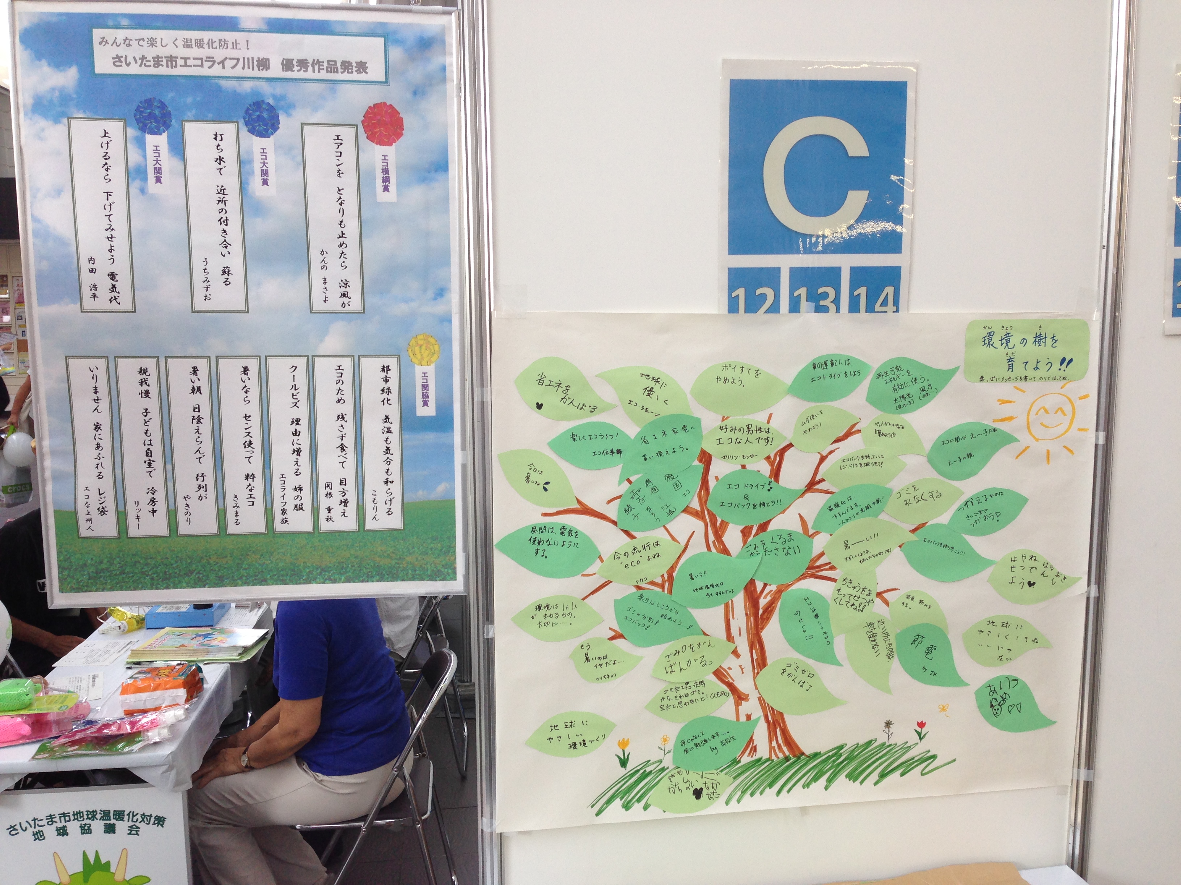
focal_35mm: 33
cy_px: 442
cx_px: 590
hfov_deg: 55.4
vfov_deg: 42.9
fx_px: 1126
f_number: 2.4
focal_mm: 4.12
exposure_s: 1/60
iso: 50
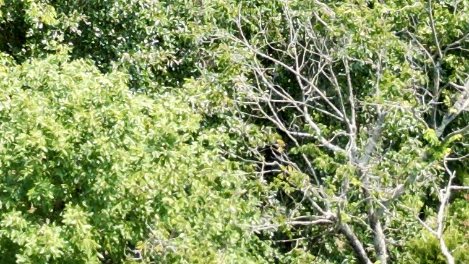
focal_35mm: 139
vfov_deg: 8.3
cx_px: 87
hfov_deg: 15.3
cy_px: -280
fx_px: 1729
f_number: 1.7
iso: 130
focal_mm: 6.72
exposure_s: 1/1600
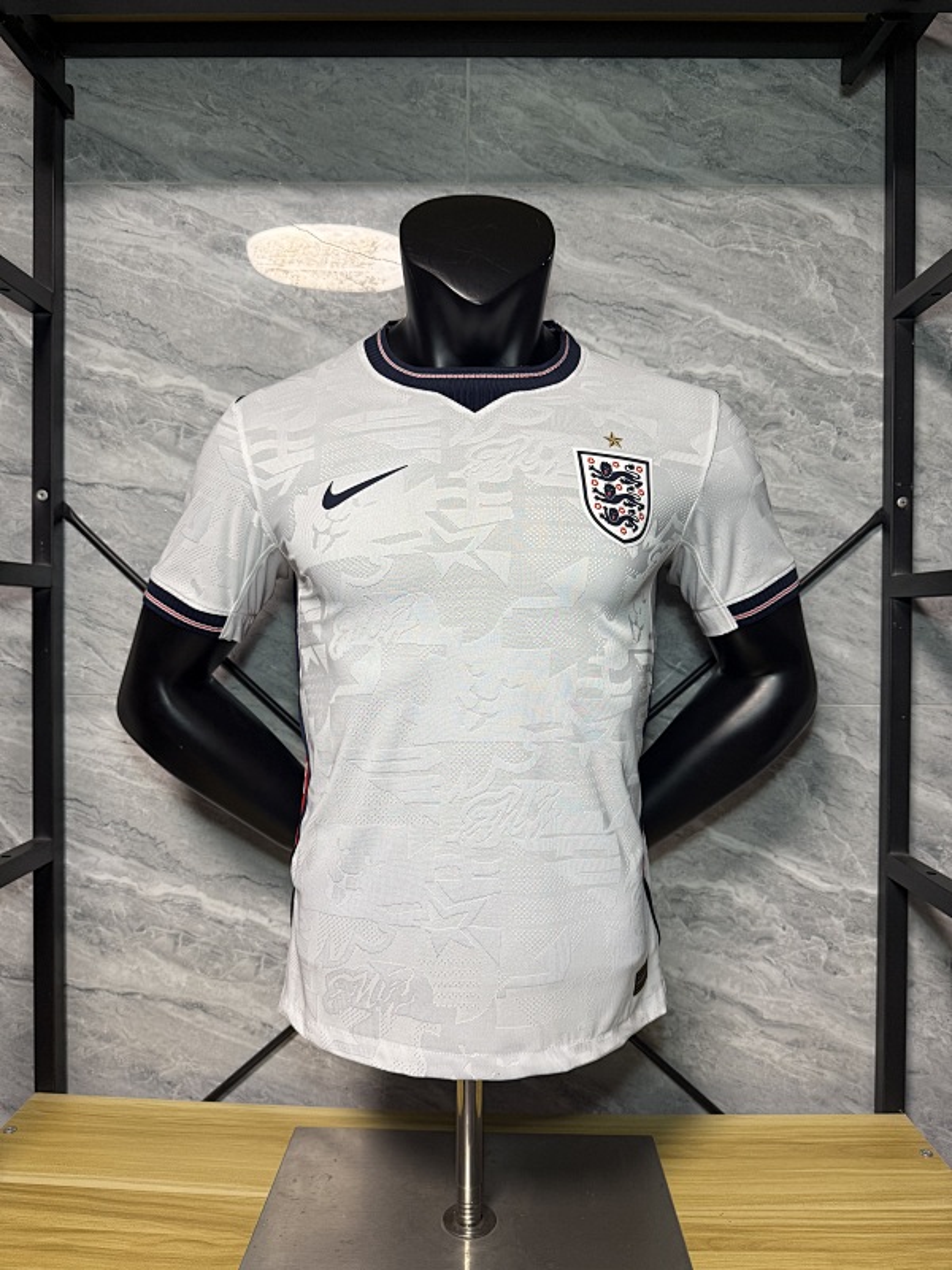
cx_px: 476
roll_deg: -0.6
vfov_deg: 71.6
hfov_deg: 56.8
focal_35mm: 24
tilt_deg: -0.7
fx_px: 880
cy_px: 635
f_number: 1.78
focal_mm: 6.76
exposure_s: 1/100
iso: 160
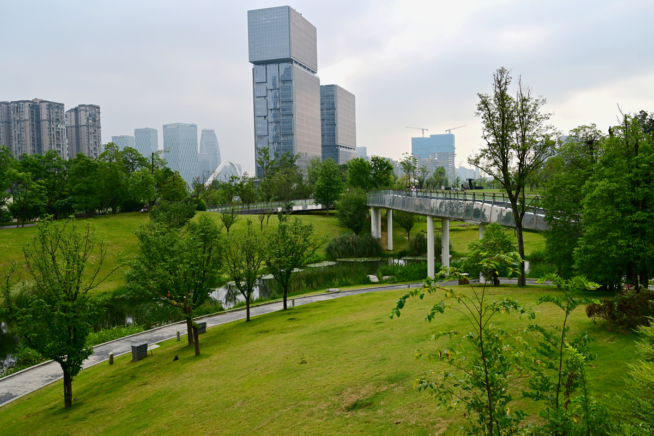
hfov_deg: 60.3
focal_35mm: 31
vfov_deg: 42.3
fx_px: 563
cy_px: 218
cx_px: 327
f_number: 8
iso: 100
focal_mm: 31
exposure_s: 1/125
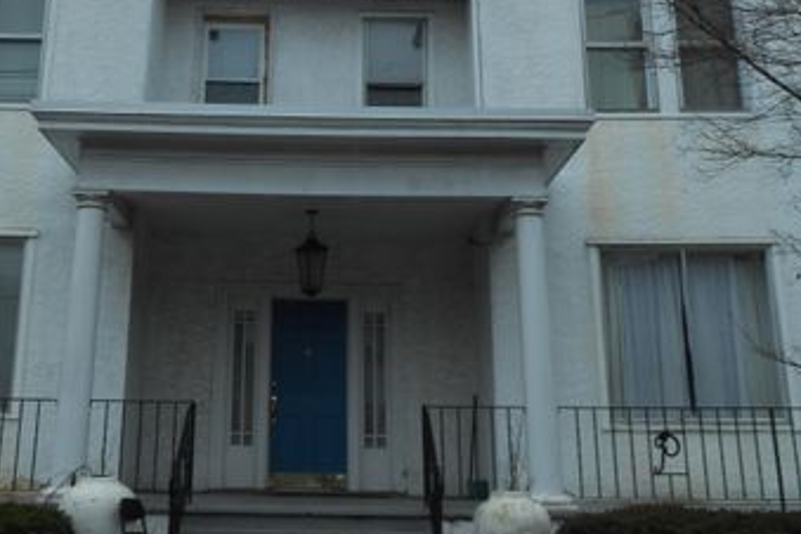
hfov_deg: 42.5
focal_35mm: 46
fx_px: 1023
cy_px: 162
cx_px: 307
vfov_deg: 29.0
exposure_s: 1/200
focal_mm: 5.3
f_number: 3.8
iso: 80
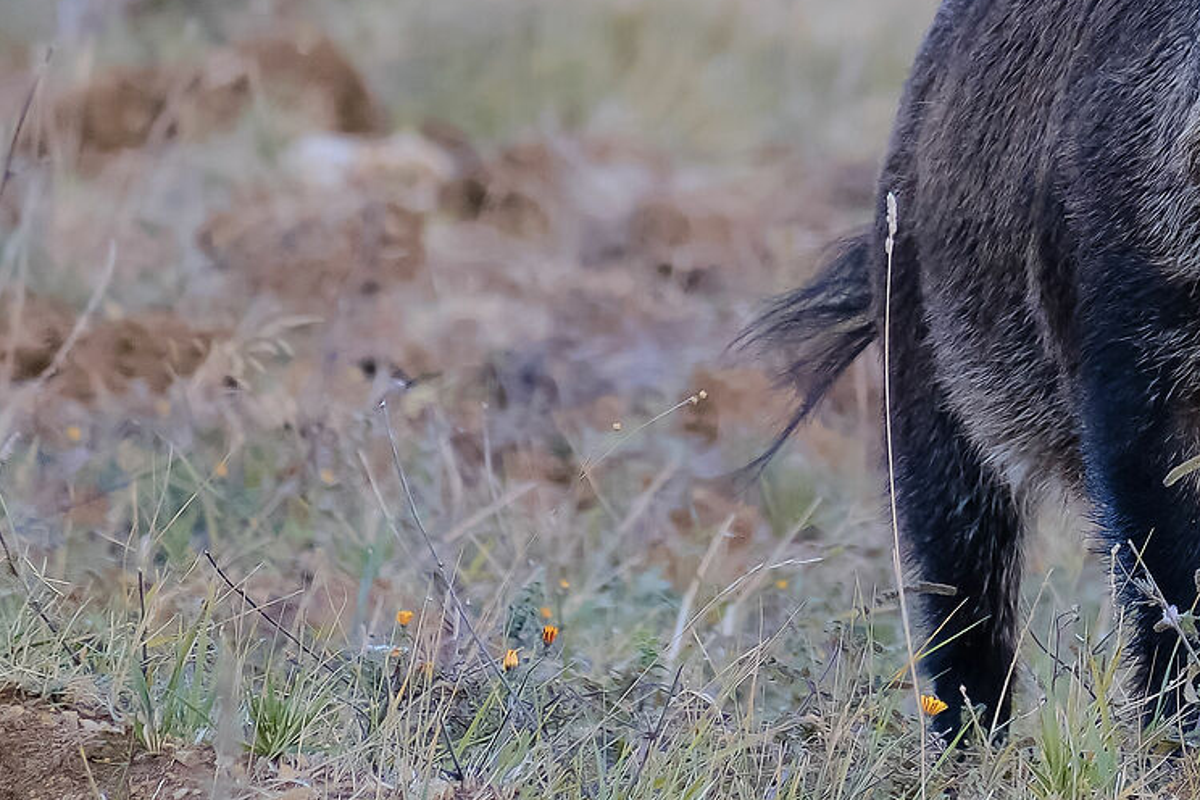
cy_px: 221
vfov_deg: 1.2
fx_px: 37097
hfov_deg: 1.9
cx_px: 1521
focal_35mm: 1113
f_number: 6.7
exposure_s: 1/200
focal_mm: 230
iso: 1250
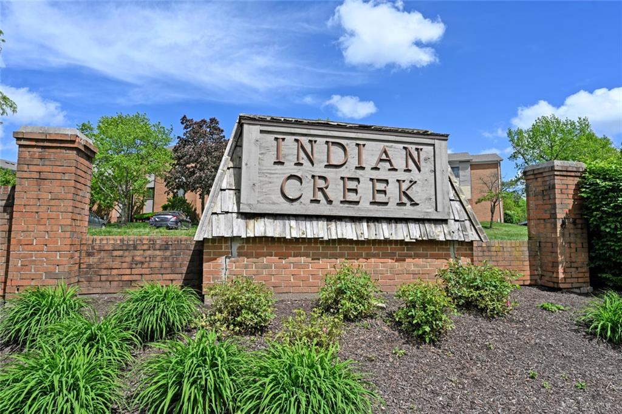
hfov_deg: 81.2
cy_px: 207
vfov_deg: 59.5
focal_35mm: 21
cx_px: 311
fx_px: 363
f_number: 7.1
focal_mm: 21
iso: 100
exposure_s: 1/400
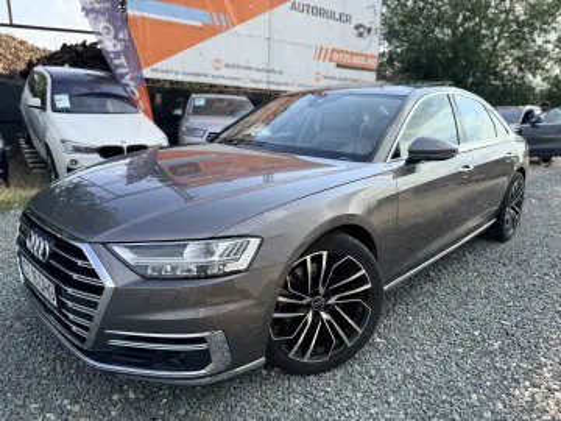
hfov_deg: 71.6
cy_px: 210
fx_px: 389
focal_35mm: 24
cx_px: 280
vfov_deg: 56.8
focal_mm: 6.76
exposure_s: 1/2169
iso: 100
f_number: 1.78
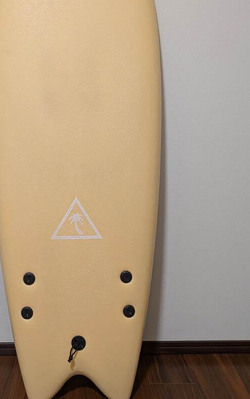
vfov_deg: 48.3
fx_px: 436
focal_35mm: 40
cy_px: 128
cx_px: 79
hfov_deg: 31.7
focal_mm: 5.43
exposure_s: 1/25
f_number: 1.89
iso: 199
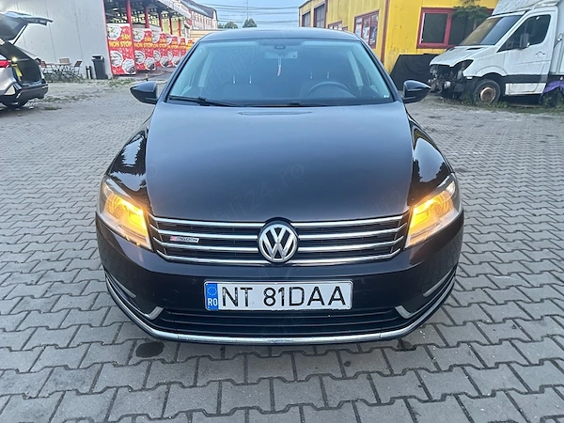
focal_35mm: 24
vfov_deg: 56.8
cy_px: 212
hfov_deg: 71.6
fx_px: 391
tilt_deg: -21.1
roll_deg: +0.5
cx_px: 282
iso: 1600
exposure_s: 1/20
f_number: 1.78
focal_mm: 6.86
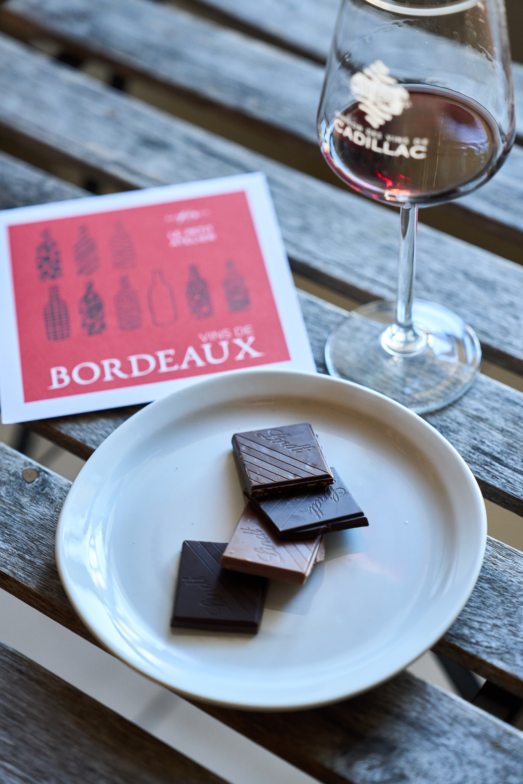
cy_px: 392
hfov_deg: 19.5
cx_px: 262
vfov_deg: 28.8
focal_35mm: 70
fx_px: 1525
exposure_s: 1/400
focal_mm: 70
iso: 1250
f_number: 2.8
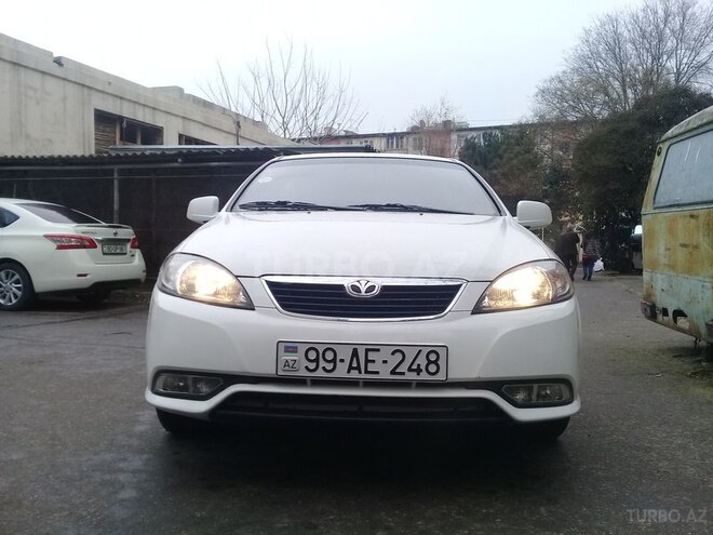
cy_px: 268
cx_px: 356
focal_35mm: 31
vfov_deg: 45.4
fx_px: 639
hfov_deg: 58.4
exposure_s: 1/198
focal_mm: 3.3
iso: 50
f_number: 2.2
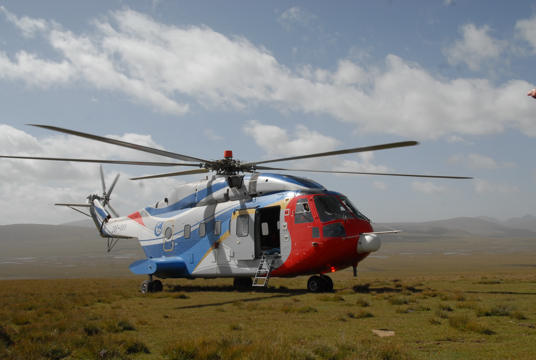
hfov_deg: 49.5
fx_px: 582
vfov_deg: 34.4
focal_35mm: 39
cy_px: 180
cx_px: 268
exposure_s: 1/640
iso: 400
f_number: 13
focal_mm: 26
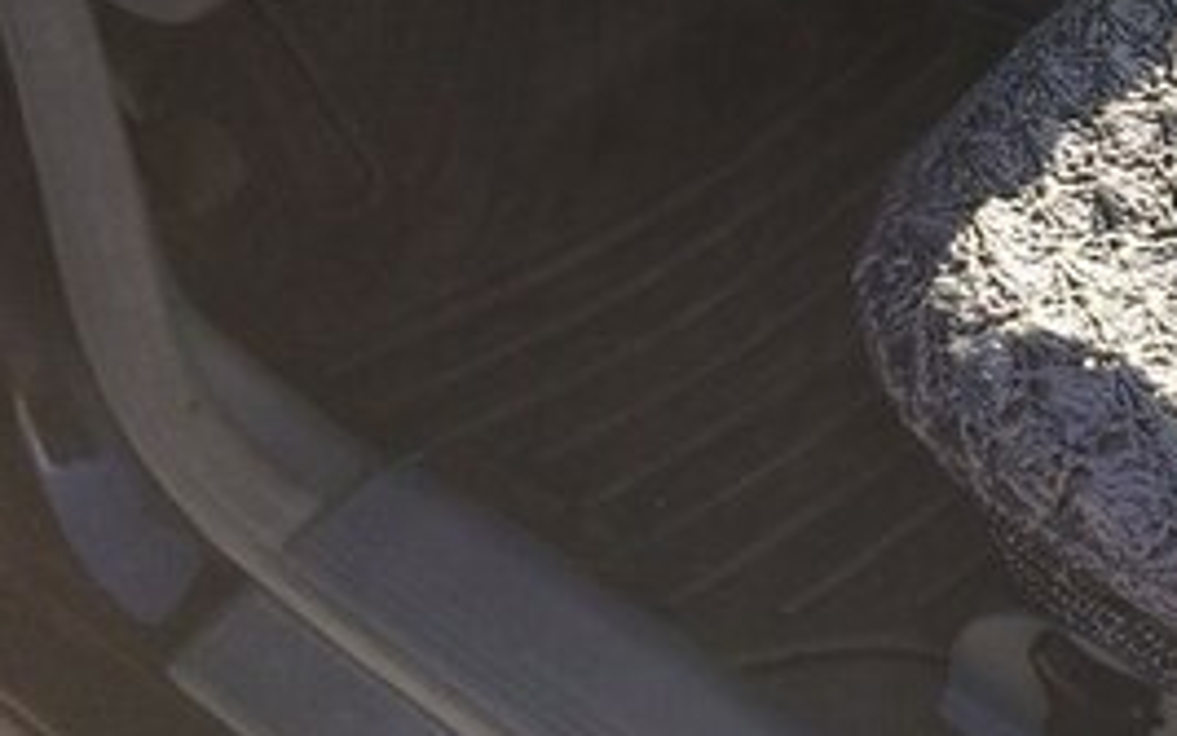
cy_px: -201
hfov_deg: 25.3
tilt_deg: -35.3
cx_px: 1278
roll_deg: -4.0
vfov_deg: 16.3
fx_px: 2438
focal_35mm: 76
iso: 32
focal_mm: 4.15
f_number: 2.2
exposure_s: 1/477
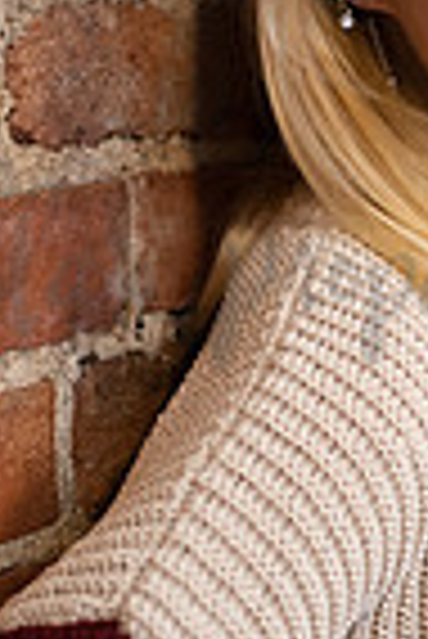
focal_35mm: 158
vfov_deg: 13.0
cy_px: 266
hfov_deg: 8.7
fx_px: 2811
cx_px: 426
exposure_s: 1/125
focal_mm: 50
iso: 1000
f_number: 2
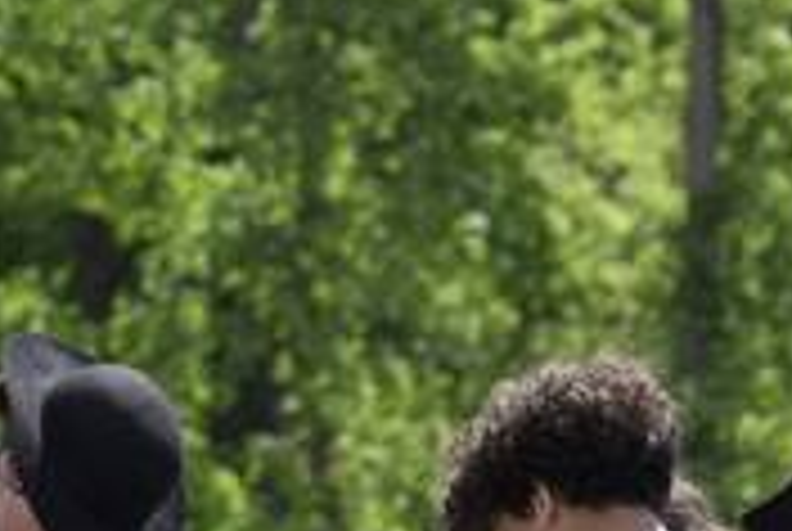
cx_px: 202
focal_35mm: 986
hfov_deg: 2.1
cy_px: 812
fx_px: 21734
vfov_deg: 1.4
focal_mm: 145
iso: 200
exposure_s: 1/640
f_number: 6.3
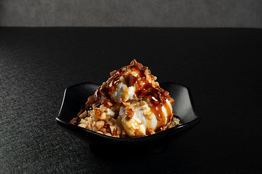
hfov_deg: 31.4
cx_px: 145
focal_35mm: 64
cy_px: 101
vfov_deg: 21.2
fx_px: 466
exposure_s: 1/125
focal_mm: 50
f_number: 14
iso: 200
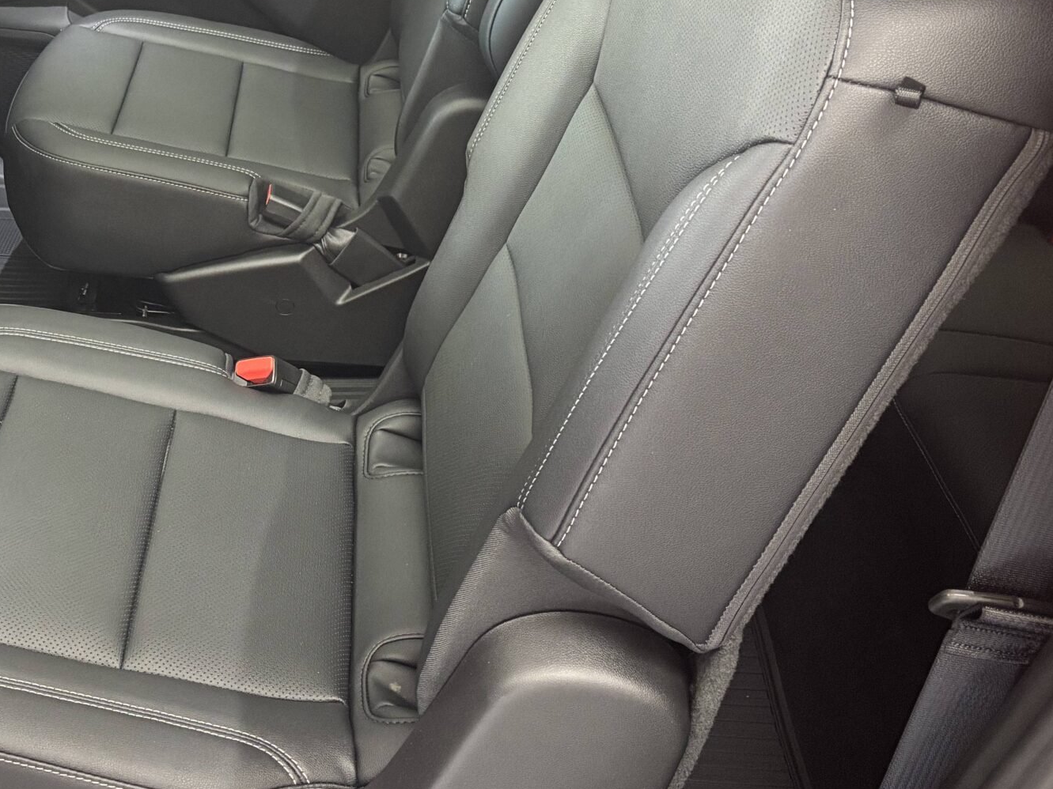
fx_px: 1521
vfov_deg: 28.3
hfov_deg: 36.9
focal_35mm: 50
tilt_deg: -24.4
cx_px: 212
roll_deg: -0.7
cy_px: 128
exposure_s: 1/40
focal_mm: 5.96
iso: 640
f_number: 1.6
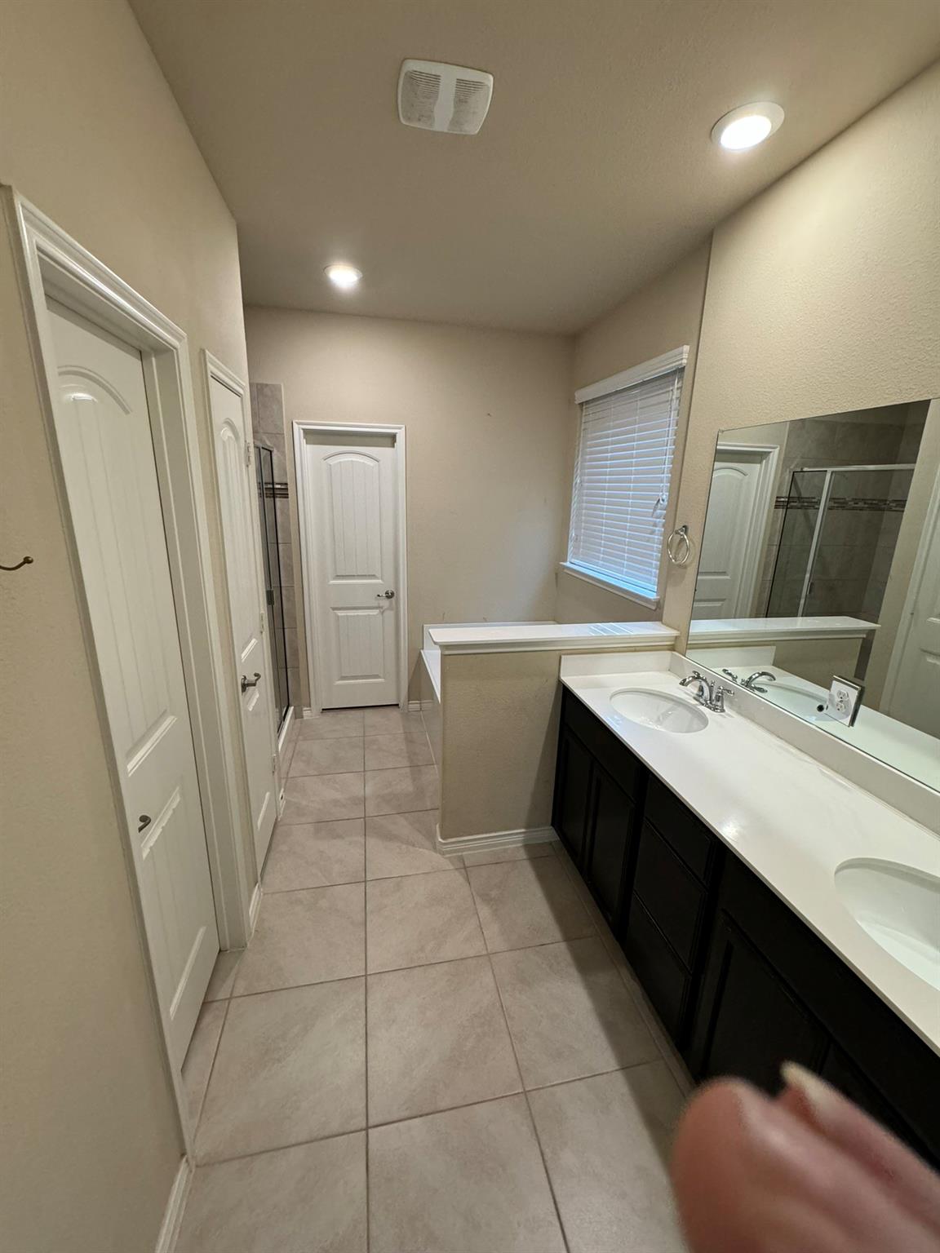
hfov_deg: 85.7
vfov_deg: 102.1
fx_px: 507
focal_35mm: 14
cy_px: 626
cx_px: 470
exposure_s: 1/120
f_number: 2.2
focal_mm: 2.22
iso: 250
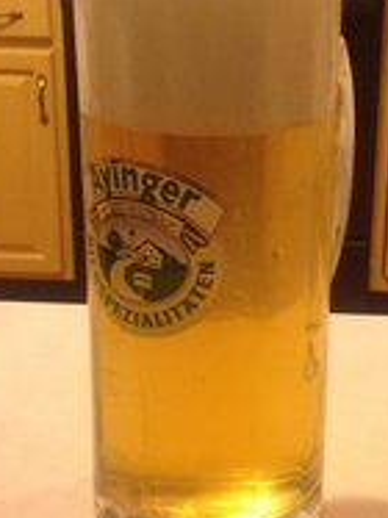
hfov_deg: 19.6
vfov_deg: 26.0
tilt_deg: -20.7
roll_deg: -0.9
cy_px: 238
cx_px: 242
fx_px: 1122
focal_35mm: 75
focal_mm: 4.28
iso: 200
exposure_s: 1/15
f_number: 2.4
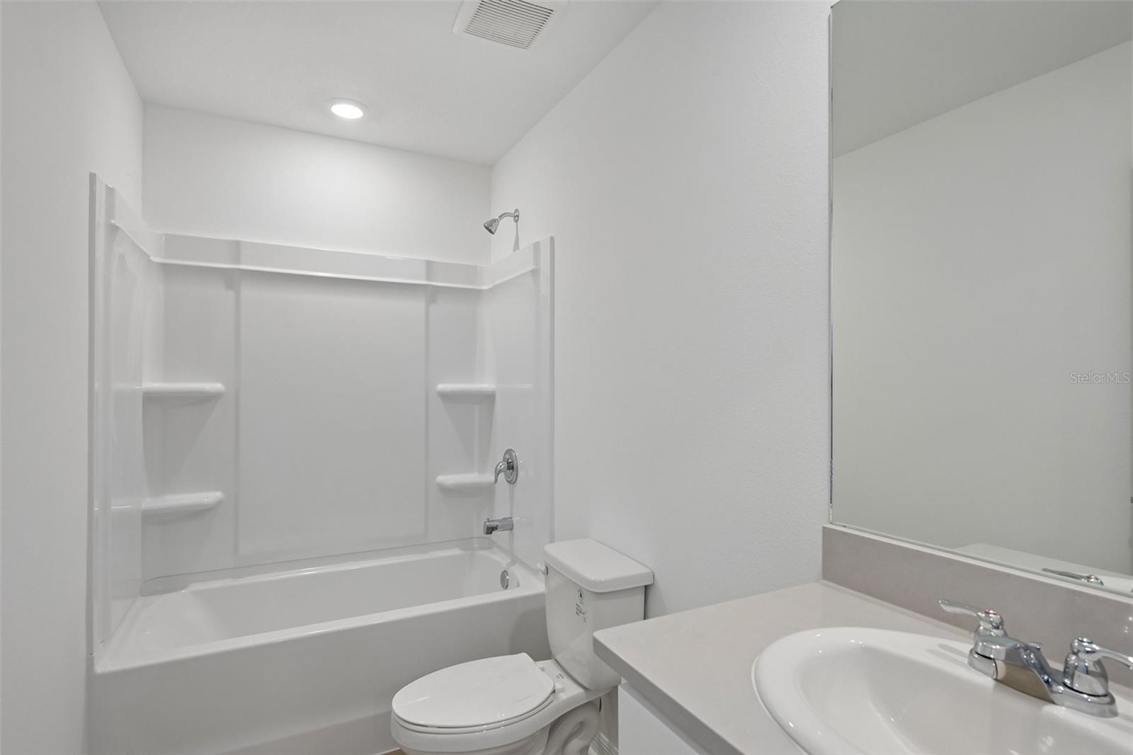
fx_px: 566
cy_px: 378
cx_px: 566
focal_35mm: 18
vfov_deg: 67.4
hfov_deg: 90.0
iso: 400
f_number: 8
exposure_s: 1/40
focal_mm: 18
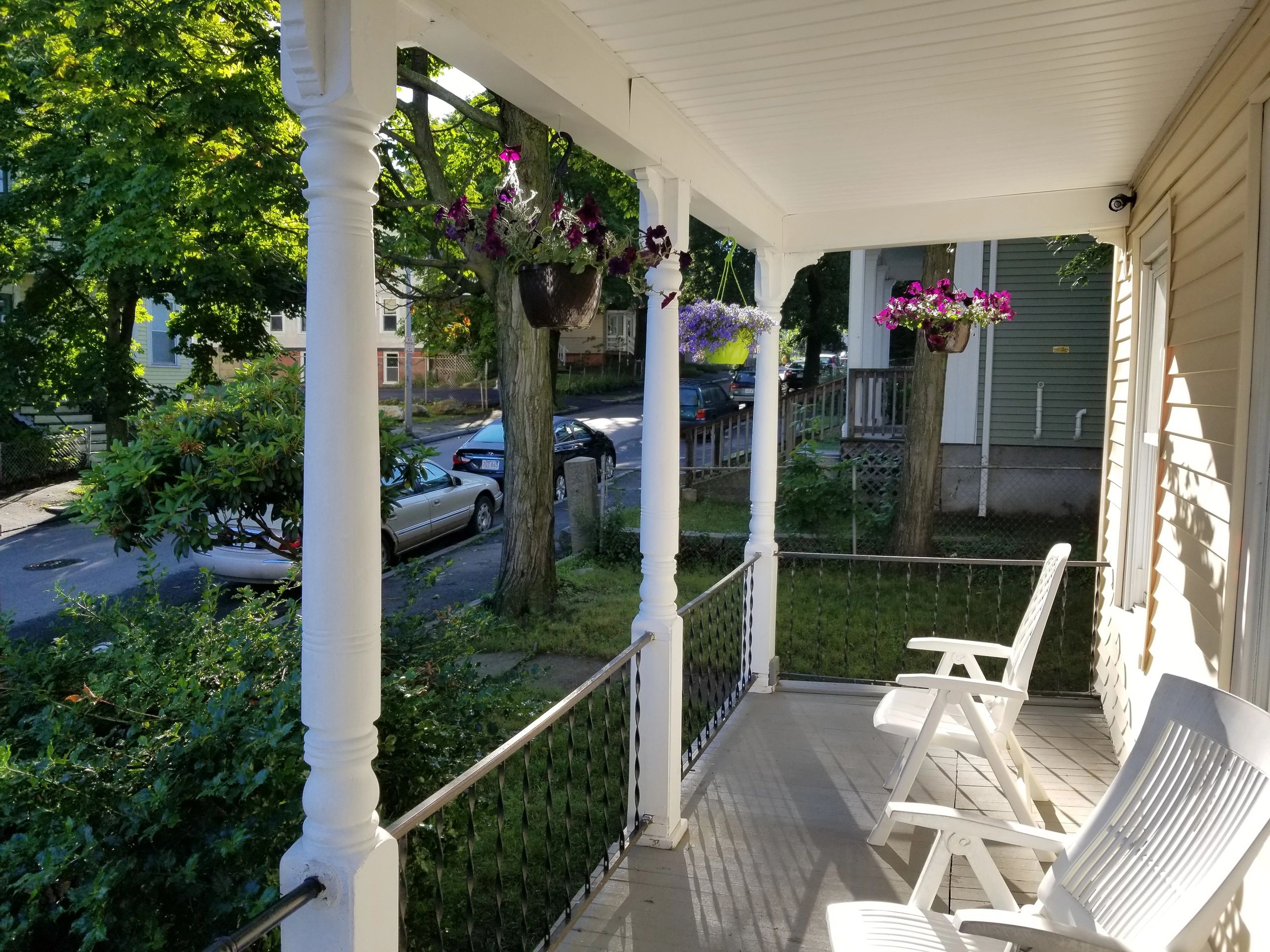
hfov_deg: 67.3
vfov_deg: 53.1
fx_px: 954
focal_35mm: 26
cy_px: 476
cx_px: 635
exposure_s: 1/638
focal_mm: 4.25
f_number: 1.7
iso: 50
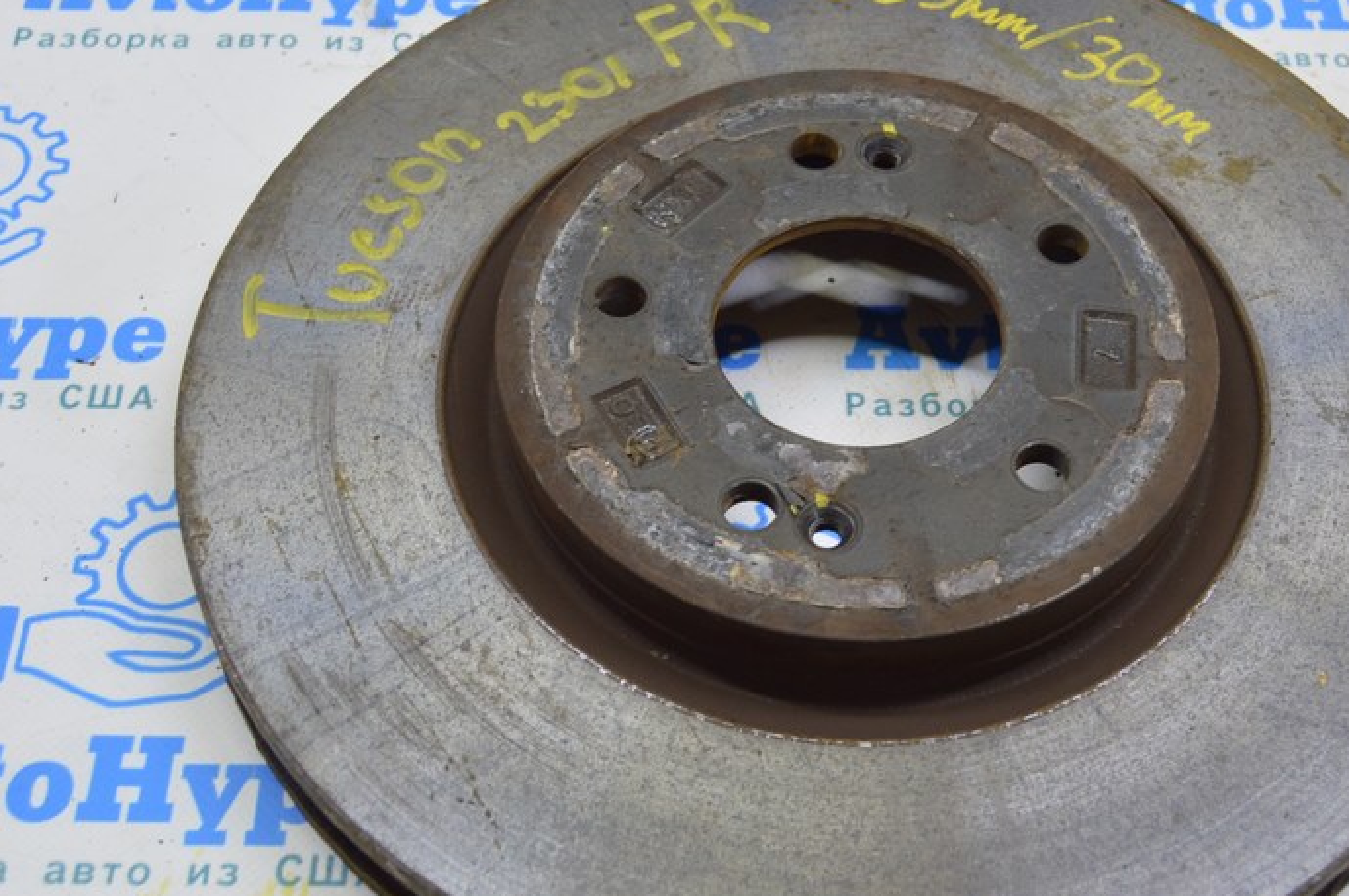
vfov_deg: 23.3
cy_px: 402
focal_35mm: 58
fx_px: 2171
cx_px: 807
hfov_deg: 34.4
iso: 400
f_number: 5.6
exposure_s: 1/20
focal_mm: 26
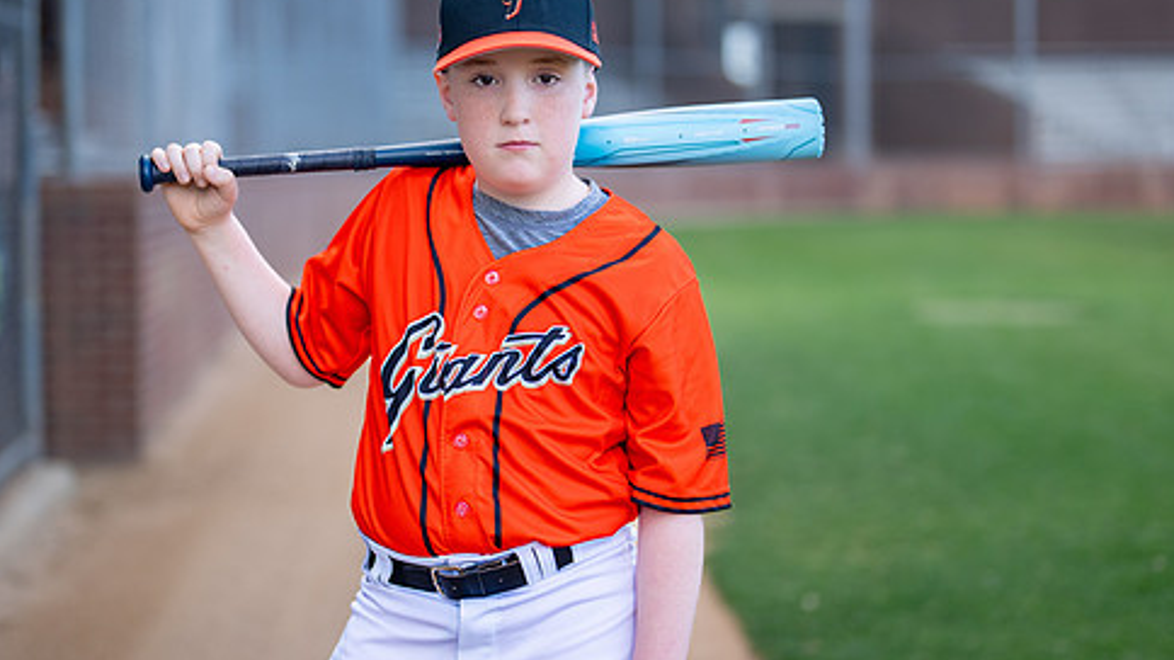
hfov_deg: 29.3
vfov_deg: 16.7
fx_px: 2241
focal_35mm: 72
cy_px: 328
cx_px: 501
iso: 125
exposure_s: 1/2000
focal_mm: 50
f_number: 1.2
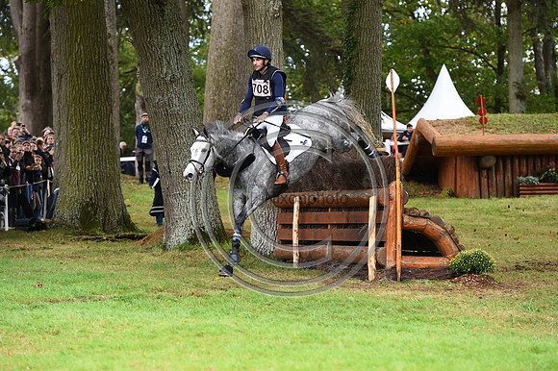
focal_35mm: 135
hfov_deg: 15.2
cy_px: 186
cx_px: 279
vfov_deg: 10.1
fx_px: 2091
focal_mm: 135
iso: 1250
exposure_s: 1/1250
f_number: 4.5
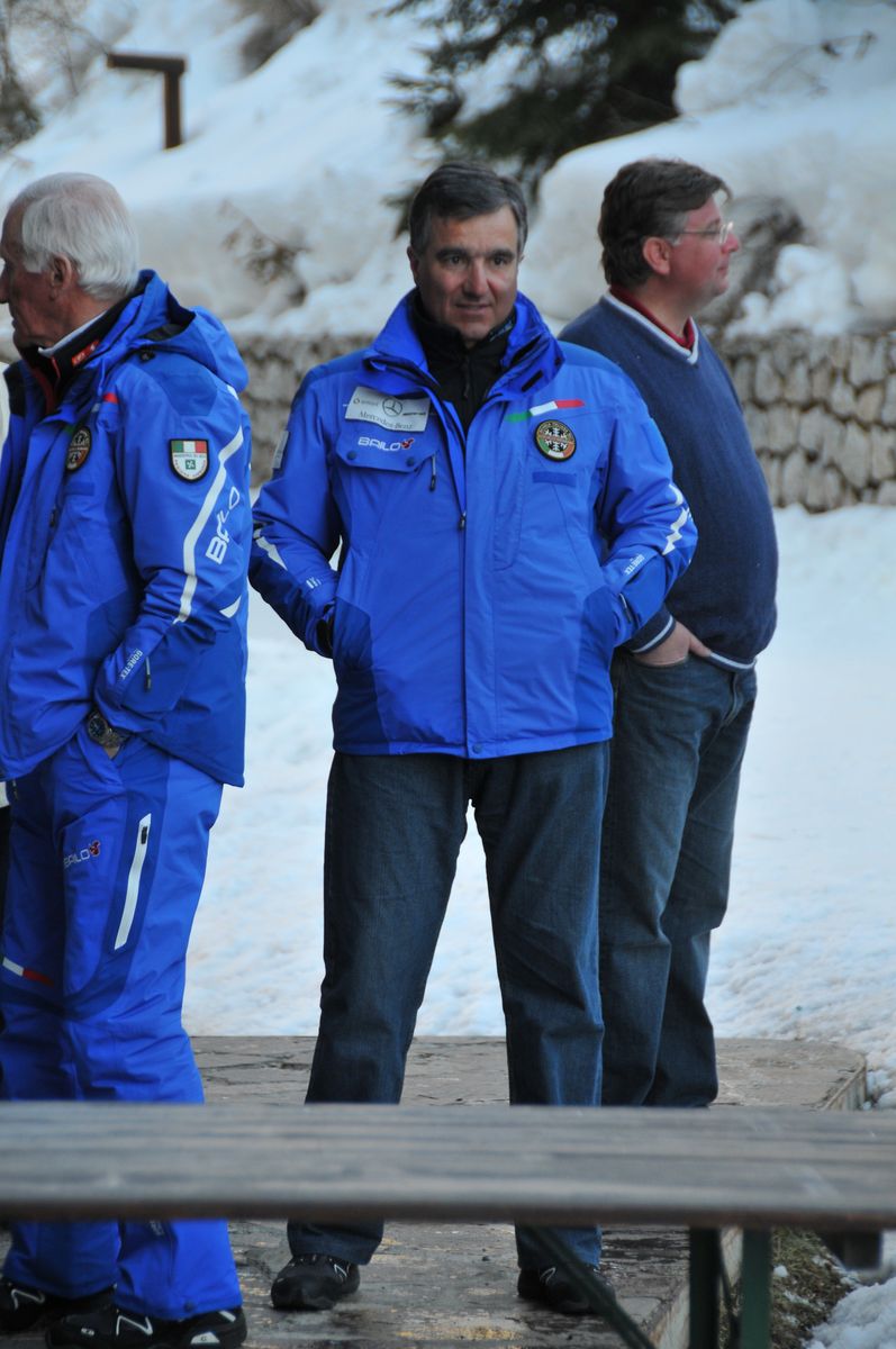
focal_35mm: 202
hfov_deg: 6.8
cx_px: 448
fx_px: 7579
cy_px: 674
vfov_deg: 10.2
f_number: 5.6
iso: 400
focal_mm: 135
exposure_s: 1/125
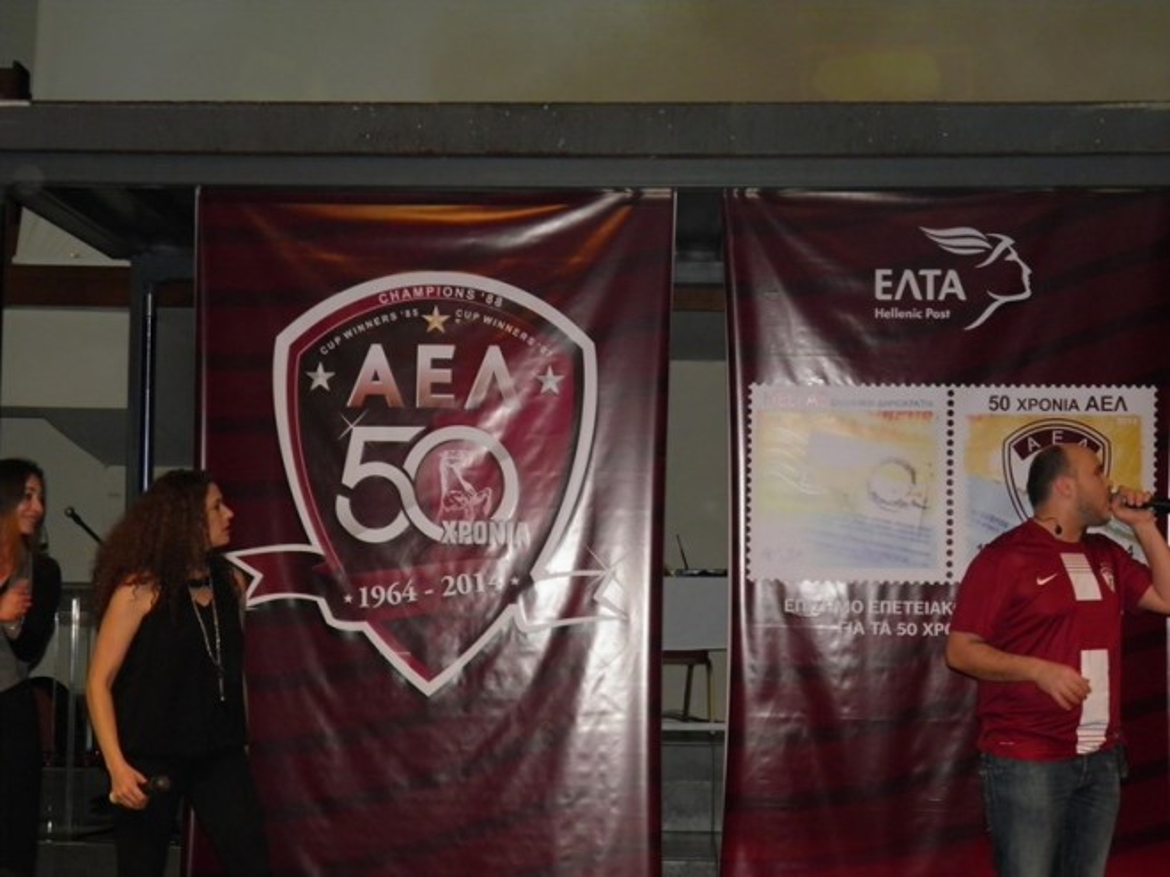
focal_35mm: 62
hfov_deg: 31.2
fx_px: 2096
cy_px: 438
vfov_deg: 23.7
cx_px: 585
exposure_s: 1/80
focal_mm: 11.2
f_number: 3.8
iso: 250
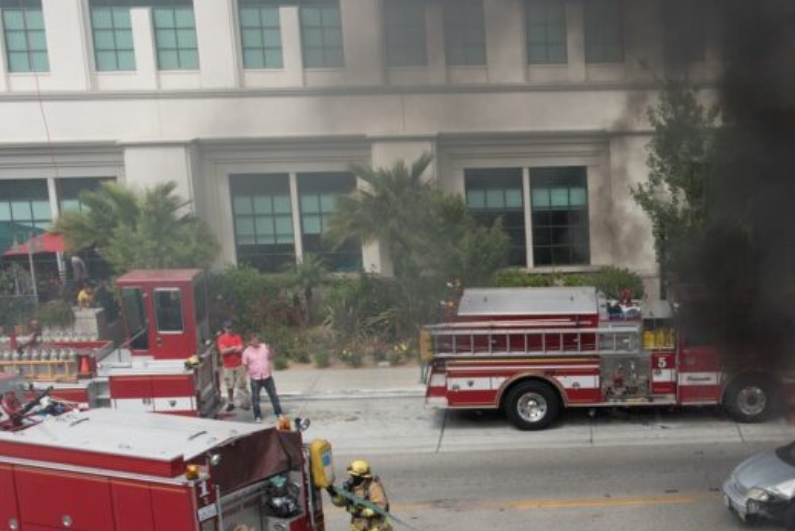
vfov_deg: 20.5
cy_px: 406
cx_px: 737
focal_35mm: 66
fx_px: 1458
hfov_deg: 29.1
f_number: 6.3
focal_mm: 32
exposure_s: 1/500
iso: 200
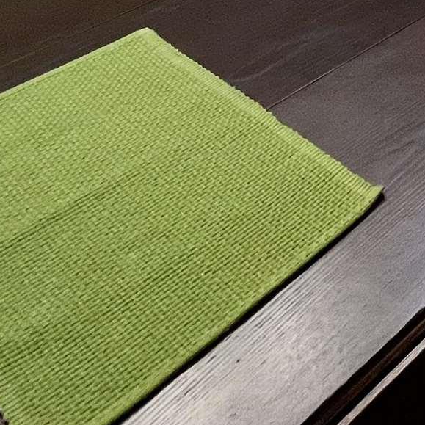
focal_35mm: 61
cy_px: -391
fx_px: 847
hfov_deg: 23.3
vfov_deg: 19.1
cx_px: 617
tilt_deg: -7.8
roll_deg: -1.6
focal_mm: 1.57
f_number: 1.8
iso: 160
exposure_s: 1/60
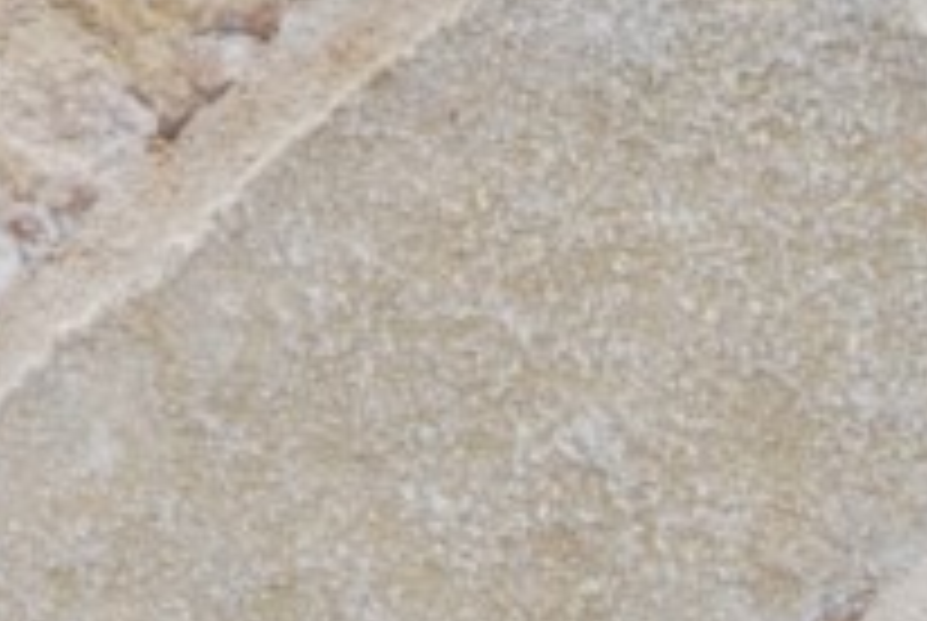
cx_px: 9
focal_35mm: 349
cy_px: -983
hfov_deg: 5.9
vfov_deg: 3.9
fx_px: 8999
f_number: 9
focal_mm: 30
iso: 100
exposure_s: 1/320
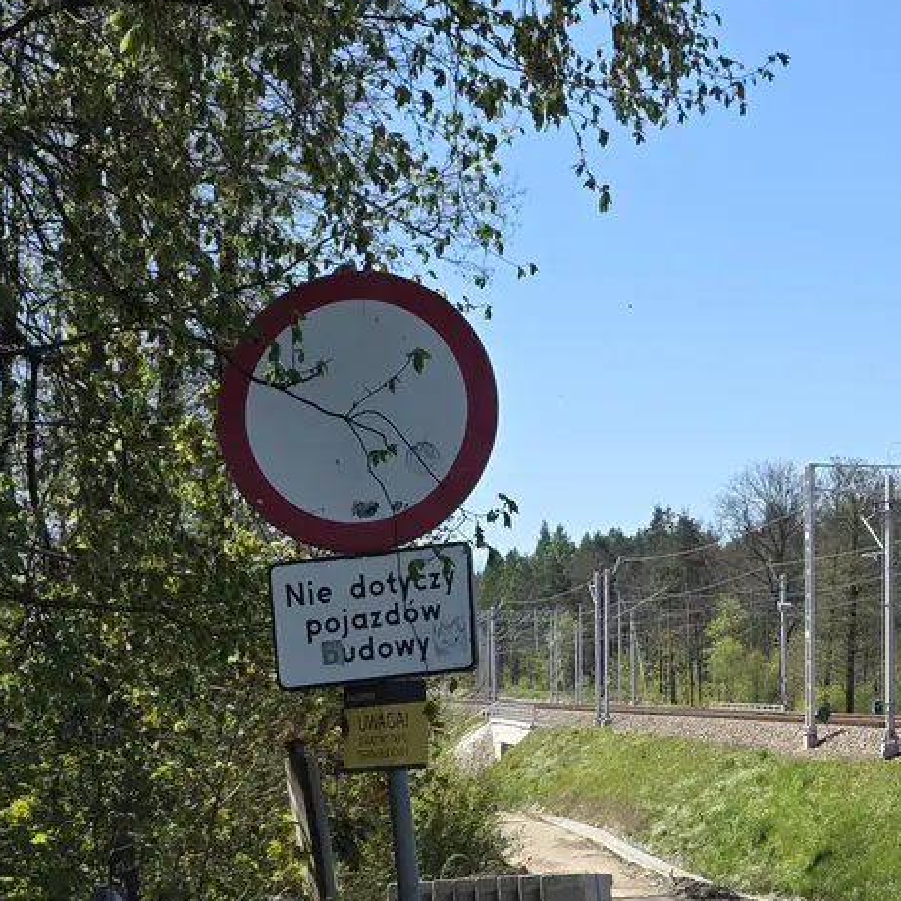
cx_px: 760
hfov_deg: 20.1
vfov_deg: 19.9
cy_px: 850
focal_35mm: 85
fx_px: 2503
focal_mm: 6.3
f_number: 1.7
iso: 80
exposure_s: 1/3768
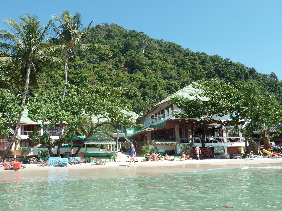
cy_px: 106
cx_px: 141
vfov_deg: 46.8
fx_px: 244
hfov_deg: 60.0
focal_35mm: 30
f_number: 4
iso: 80
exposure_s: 1/400
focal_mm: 5
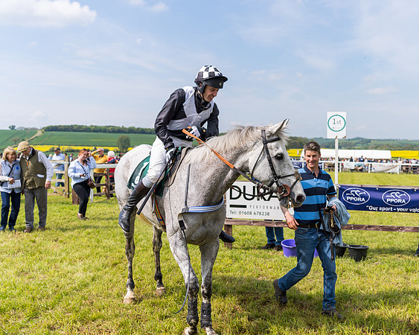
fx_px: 429
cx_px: 282
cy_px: 157
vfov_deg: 42.6
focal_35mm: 35
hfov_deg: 51.1
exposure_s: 1/800
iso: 50
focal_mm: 24
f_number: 4
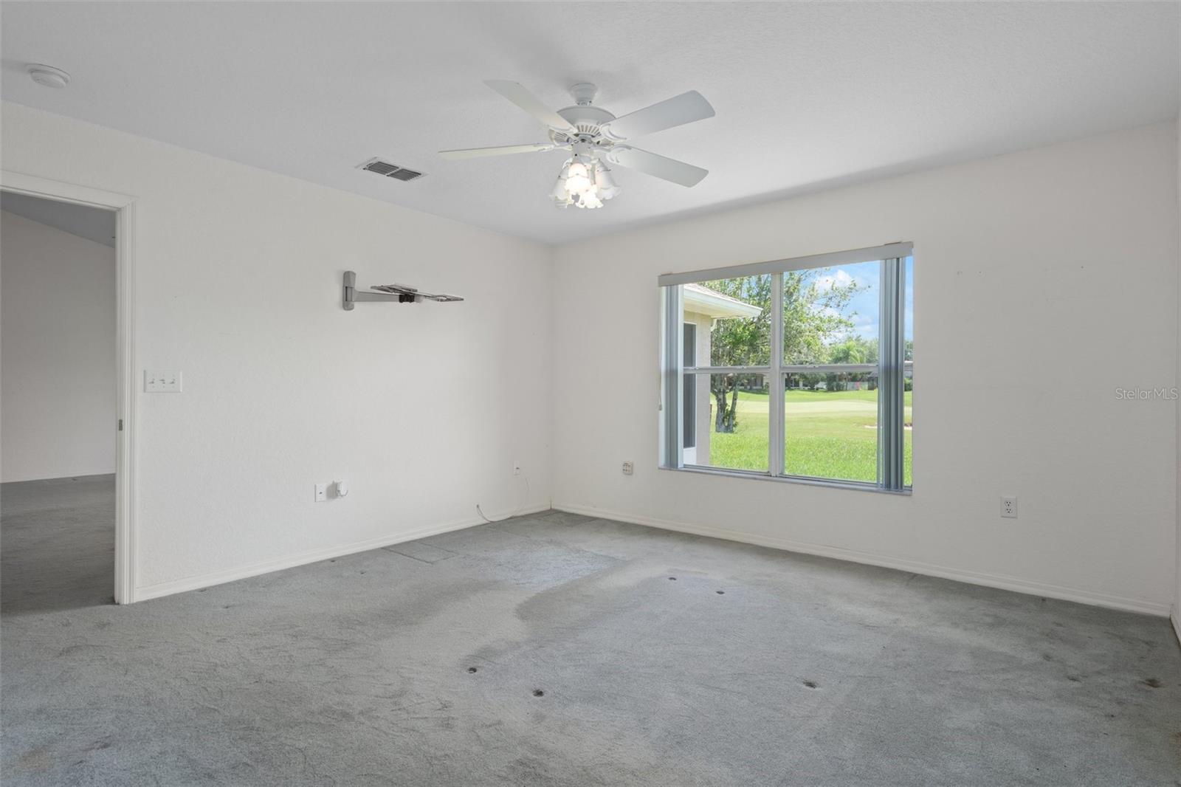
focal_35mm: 18
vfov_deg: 67.4
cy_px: 394
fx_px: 590
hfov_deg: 90.0
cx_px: 590
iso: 400
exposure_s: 1/4
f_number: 8
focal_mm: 18
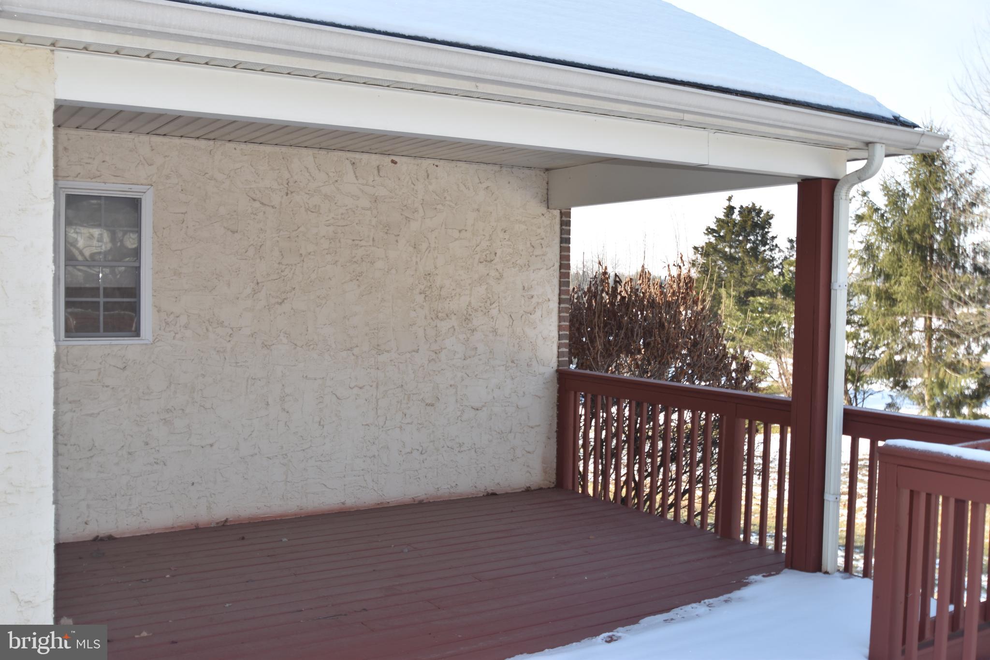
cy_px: 330
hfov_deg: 53.1
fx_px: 990
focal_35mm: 36
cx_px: 495
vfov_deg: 36.9
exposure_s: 1/160
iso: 100
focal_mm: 24
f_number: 6.3
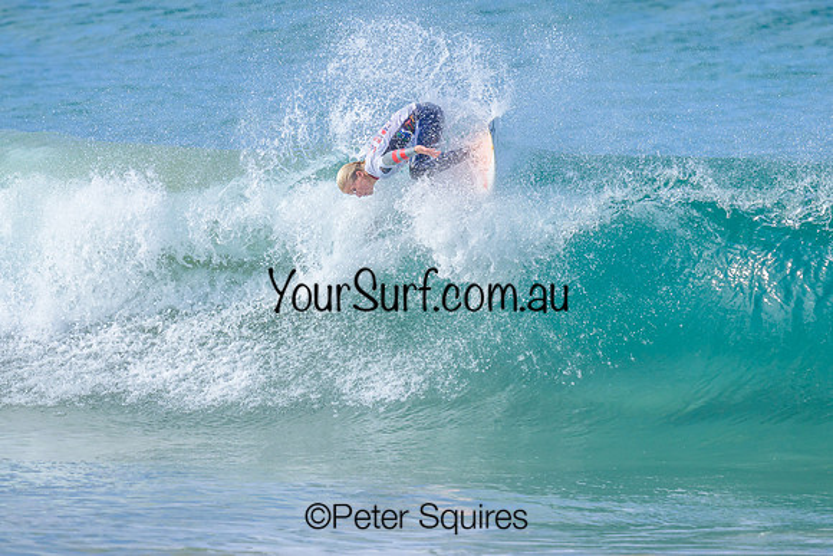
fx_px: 25421
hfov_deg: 1.9
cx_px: 478
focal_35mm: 1098
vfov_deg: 1.3
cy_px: 231
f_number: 6.3
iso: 360
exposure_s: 1/2000
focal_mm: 800
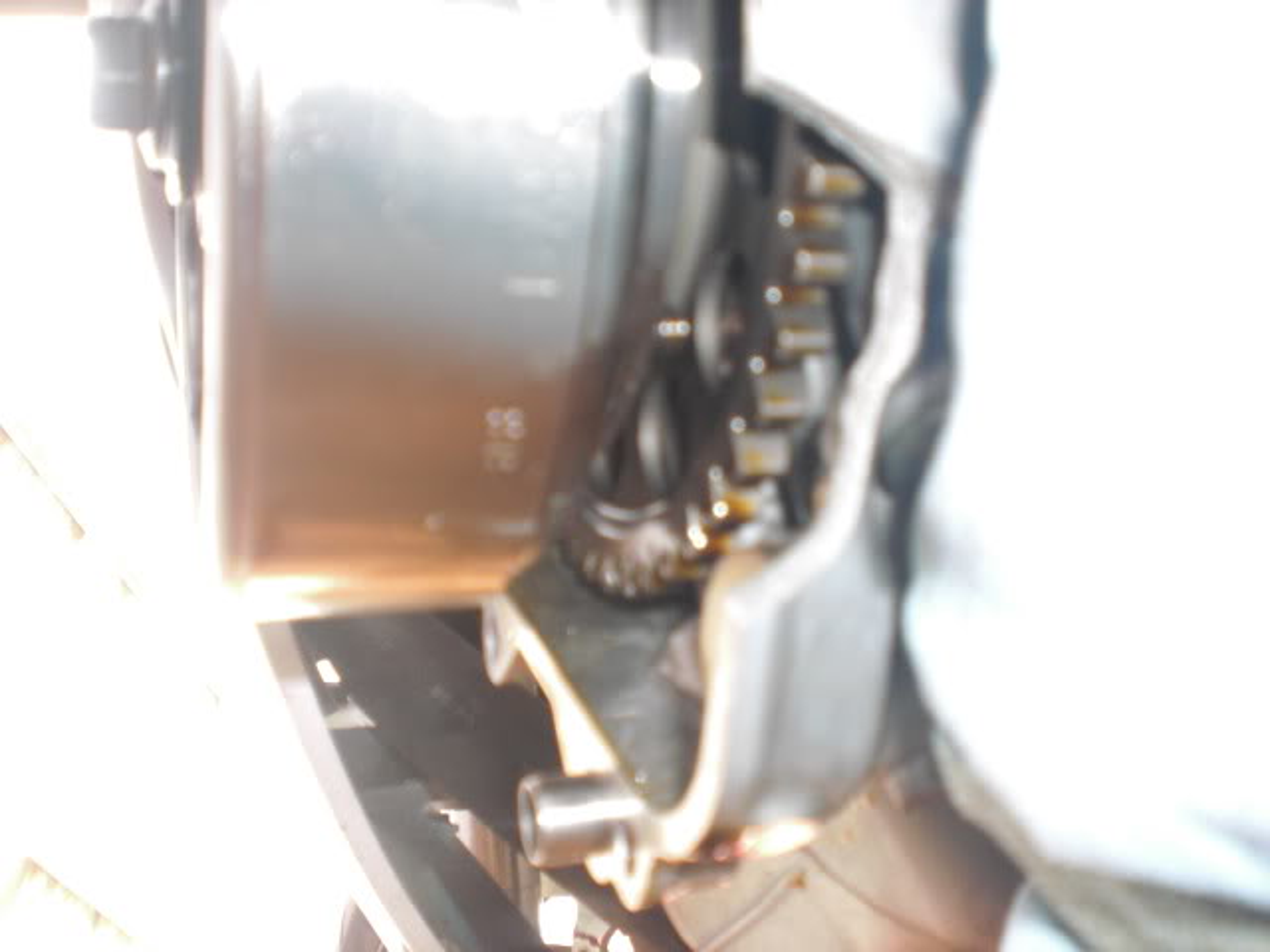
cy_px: 476
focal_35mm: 38
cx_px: 635
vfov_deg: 37.7
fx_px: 1394
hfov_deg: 49.0
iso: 200
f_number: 3.1
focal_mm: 6.3
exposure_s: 1/40
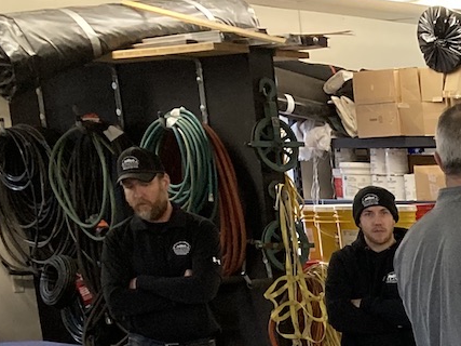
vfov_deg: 12.9
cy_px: 606
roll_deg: +0.0
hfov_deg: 16.1
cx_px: 806
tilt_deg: -16.6
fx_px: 1398
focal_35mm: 105
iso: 160
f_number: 1.8
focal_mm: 3.99
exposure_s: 1/60
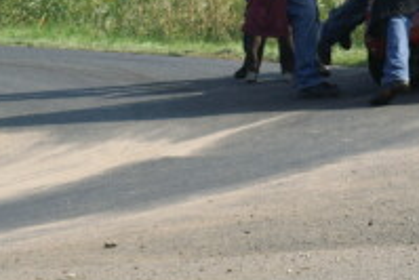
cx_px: 564
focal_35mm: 316
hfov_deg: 6.5
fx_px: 3680
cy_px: -49
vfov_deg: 4.3
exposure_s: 1/200
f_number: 13
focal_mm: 70
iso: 400
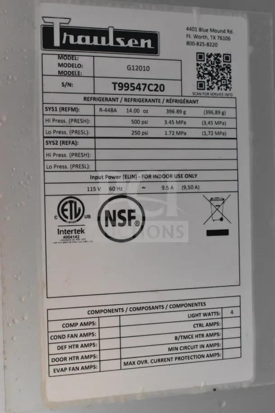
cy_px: 206
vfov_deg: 38.9
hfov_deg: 26.5
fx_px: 584
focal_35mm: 51
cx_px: 138
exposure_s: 1/200
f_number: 7.1
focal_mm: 34
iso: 6400
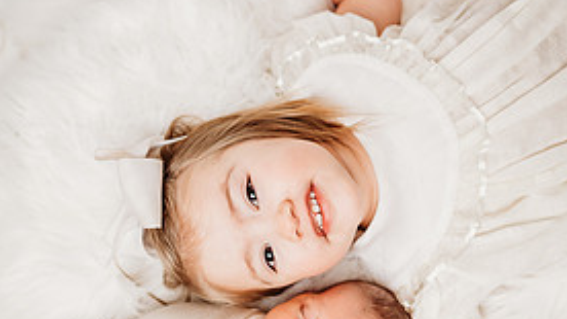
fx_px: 616
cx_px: 288
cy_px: 235
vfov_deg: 28.6
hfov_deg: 49.4
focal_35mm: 41
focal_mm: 24
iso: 100
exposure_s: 1/200
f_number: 2.2
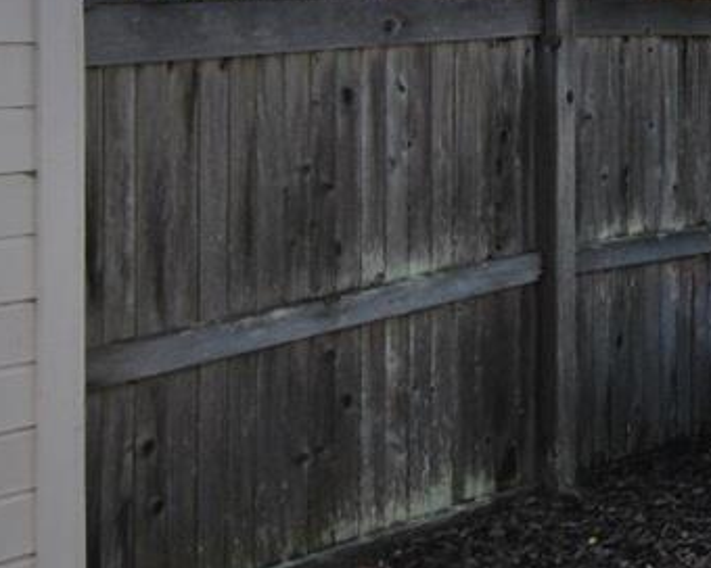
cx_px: 922
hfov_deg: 20.2
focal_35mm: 87
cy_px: 97
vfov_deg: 17.5
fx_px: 1831
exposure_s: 1/200
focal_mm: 14
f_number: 10
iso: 200
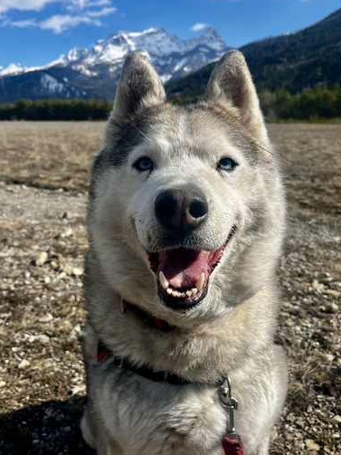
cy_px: 192
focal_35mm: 31
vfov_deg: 58.1
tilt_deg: -9.9
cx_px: 172
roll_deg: +2.9
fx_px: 407
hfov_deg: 45.4
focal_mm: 5.1
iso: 50
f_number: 1.6
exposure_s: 1/4854
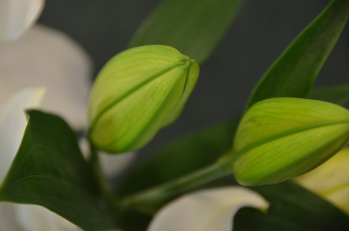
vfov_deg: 6.8
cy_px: 116
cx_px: 174
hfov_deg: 10.2
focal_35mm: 202
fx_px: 1959
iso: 1600
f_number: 5.6
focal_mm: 135
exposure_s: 1/30
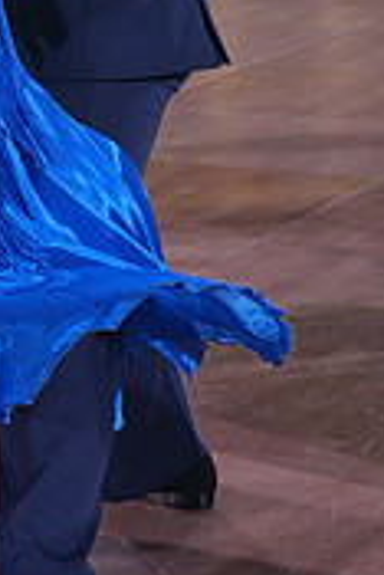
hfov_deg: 5.9
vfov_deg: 8.7
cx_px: -57
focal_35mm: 232
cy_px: -168
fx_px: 3704
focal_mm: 70
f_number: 4
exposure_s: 1/400
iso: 1000
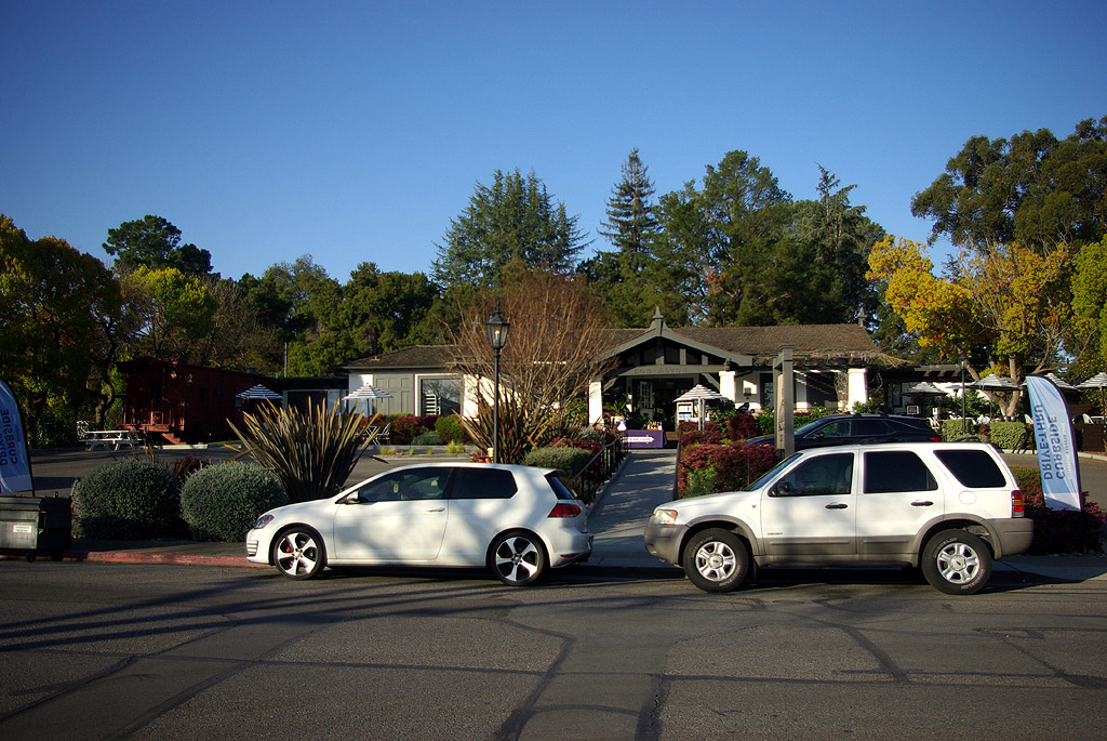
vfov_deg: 41.8
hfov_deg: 59.4
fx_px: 970
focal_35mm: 32
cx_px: 554
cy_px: 370
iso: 100
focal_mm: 21
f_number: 4
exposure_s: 1/1000
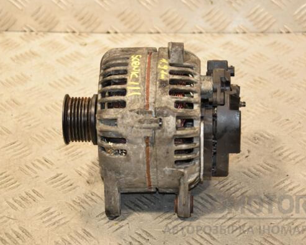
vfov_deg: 17.3
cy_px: 122
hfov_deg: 21.5
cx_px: 151
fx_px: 806
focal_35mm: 89
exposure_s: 1/200
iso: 800
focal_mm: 52
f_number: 5.6
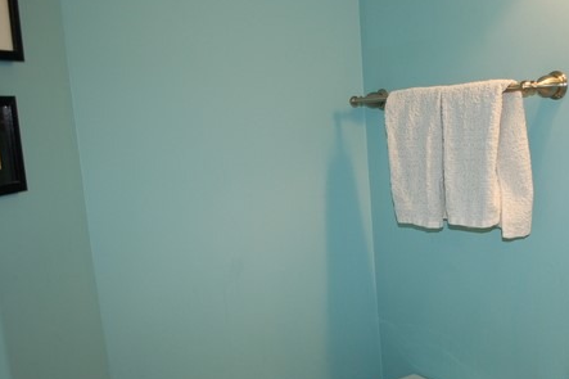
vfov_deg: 34.1
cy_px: 217
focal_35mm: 39
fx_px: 616
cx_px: 408
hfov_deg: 48.1
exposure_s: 1/60
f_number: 3.8
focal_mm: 18
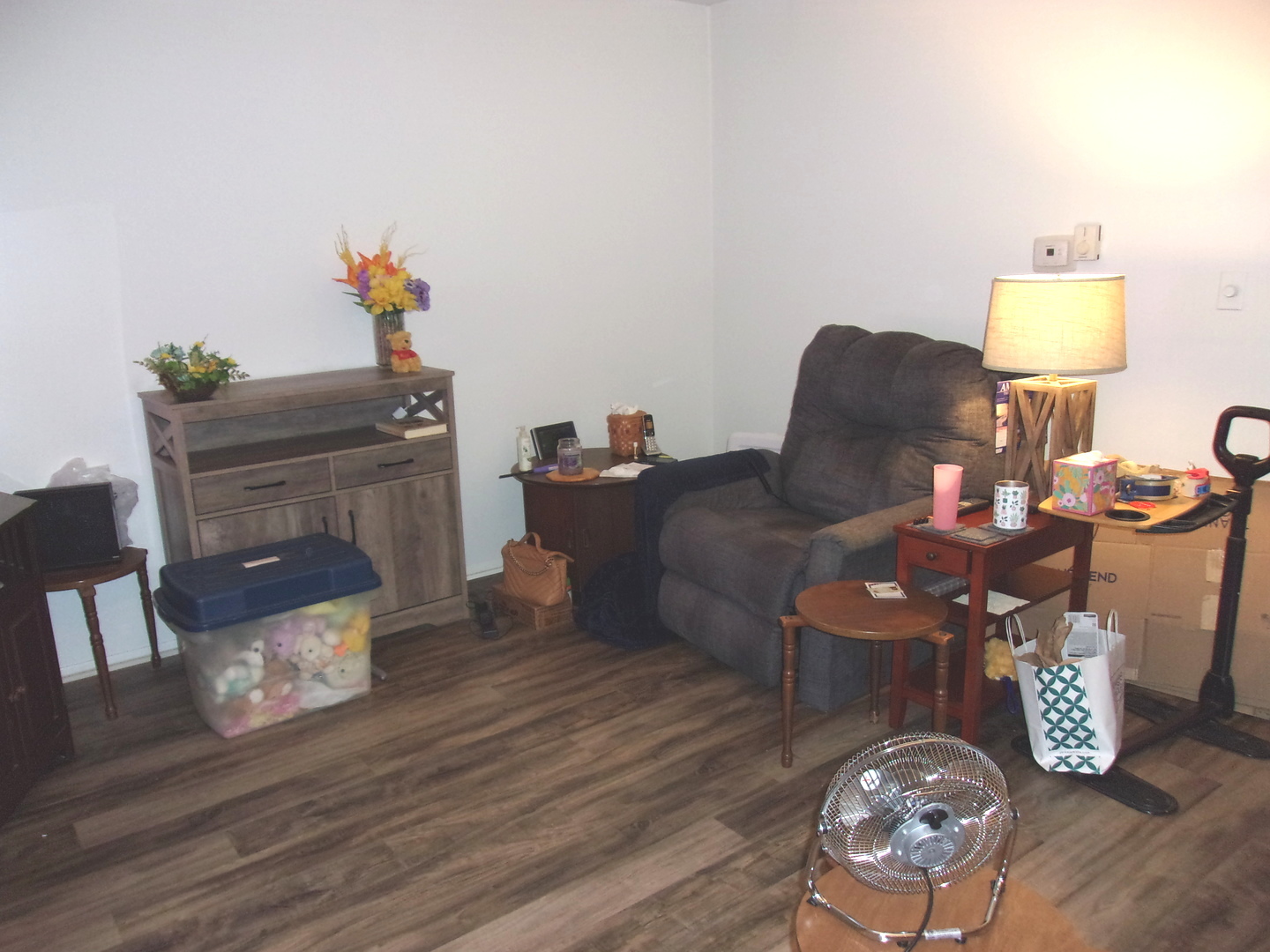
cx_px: 635
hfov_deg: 65.3
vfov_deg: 51.4
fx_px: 991
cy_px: 476
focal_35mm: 27
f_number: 3
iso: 200
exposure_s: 1/34
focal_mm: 4.9
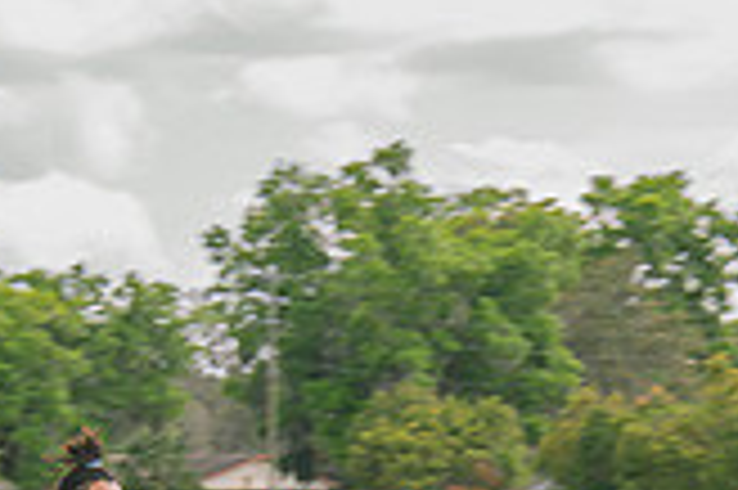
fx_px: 3993
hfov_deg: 10.6
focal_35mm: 195
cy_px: 701
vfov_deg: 6.9
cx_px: 482
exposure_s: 1/200
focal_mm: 55
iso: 200
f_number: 4
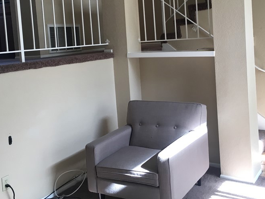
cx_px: 139
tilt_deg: -4.3
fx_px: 344
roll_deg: +4.0
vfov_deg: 31.8
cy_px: 58
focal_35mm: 45
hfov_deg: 42.1
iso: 32
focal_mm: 4.15
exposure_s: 1/30
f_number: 2.2
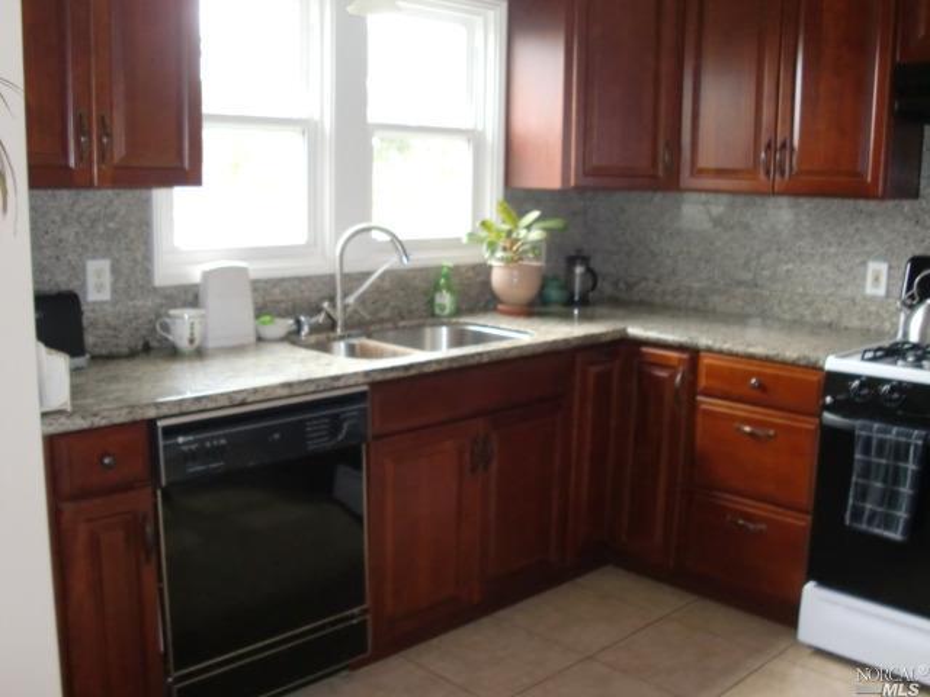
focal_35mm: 36
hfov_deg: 51.4
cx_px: 465
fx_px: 967
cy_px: 348
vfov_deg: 39.7
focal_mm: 6.3
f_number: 2.8
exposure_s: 1/60
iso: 400
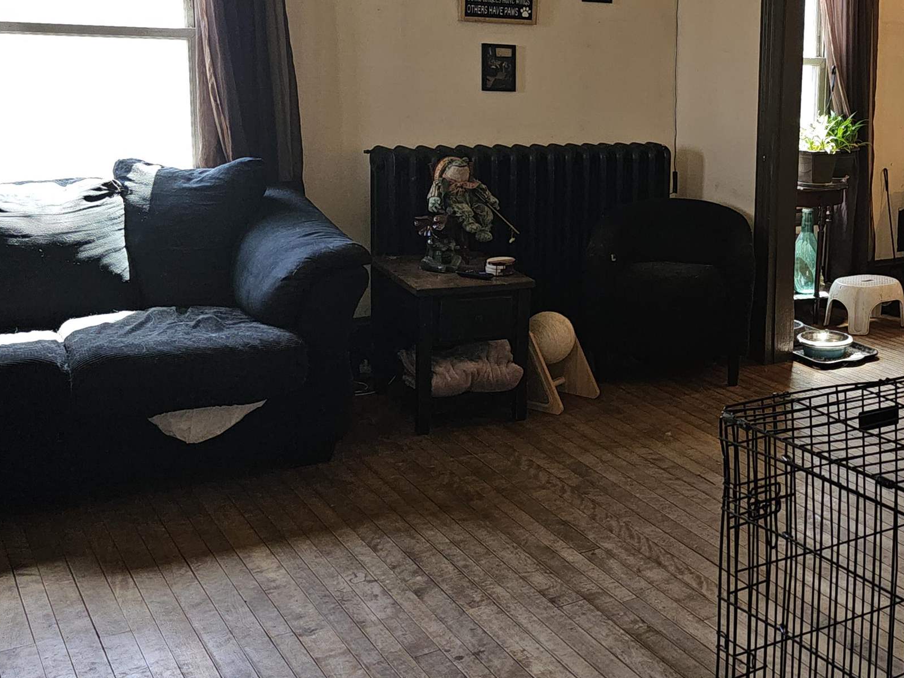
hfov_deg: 40.0
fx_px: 1149
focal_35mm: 44
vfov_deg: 32.5
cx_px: 803
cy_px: 216
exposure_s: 1/24
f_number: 1.7
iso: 125
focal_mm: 6.3
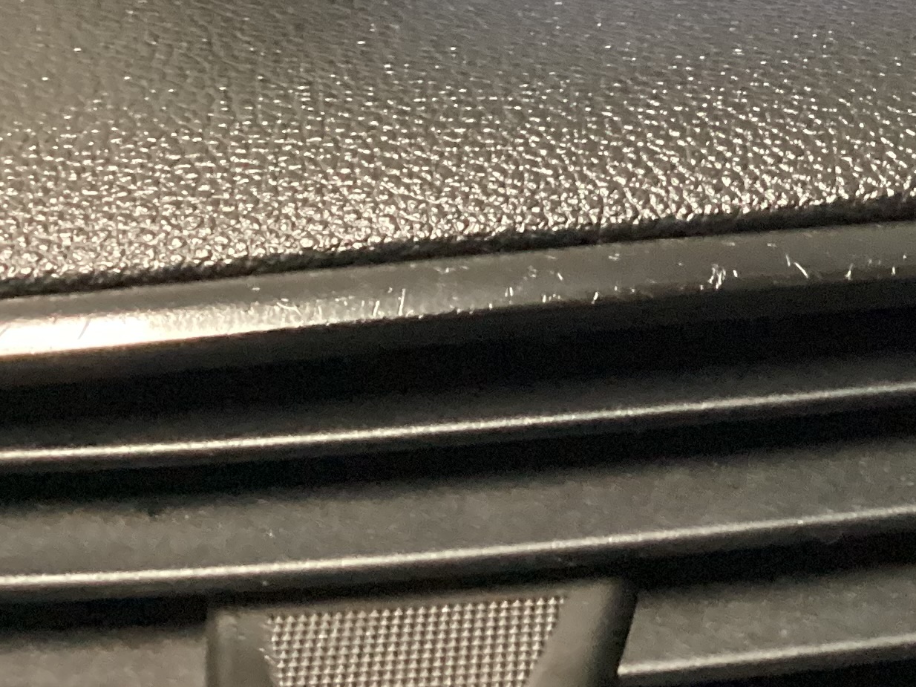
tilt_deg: -22.9
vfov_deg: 17.3
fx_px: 2169
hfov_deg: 23.0
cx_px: 891
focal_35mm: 82
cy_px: -103
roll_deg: +0.5
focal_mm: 3.3
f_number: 2.4
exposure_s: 1/30
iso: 640
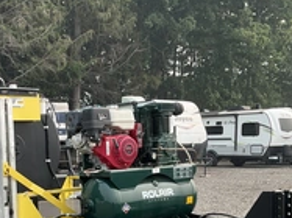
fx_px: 523
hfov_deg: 30.8
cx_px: 81
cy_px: 213
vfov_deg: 22.8
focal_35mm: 62
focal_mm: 3
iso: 25
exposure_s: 1/383
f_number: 1.8
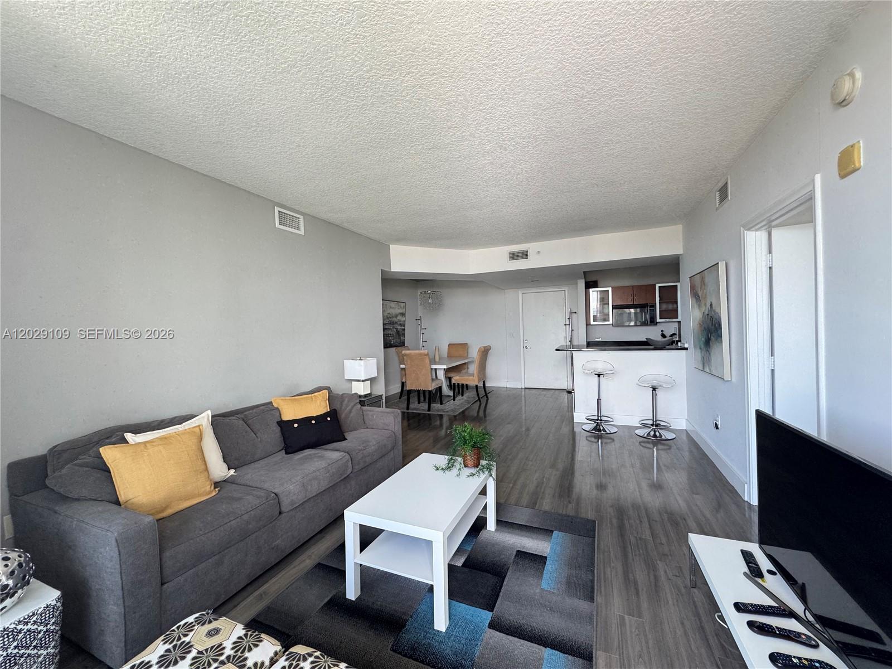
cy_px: 334
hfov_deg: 102.1
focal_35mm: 14
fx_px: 361
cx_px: 446
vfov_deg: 85.7
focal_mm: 2.22
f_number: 2.2
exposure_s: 1/99
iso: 160
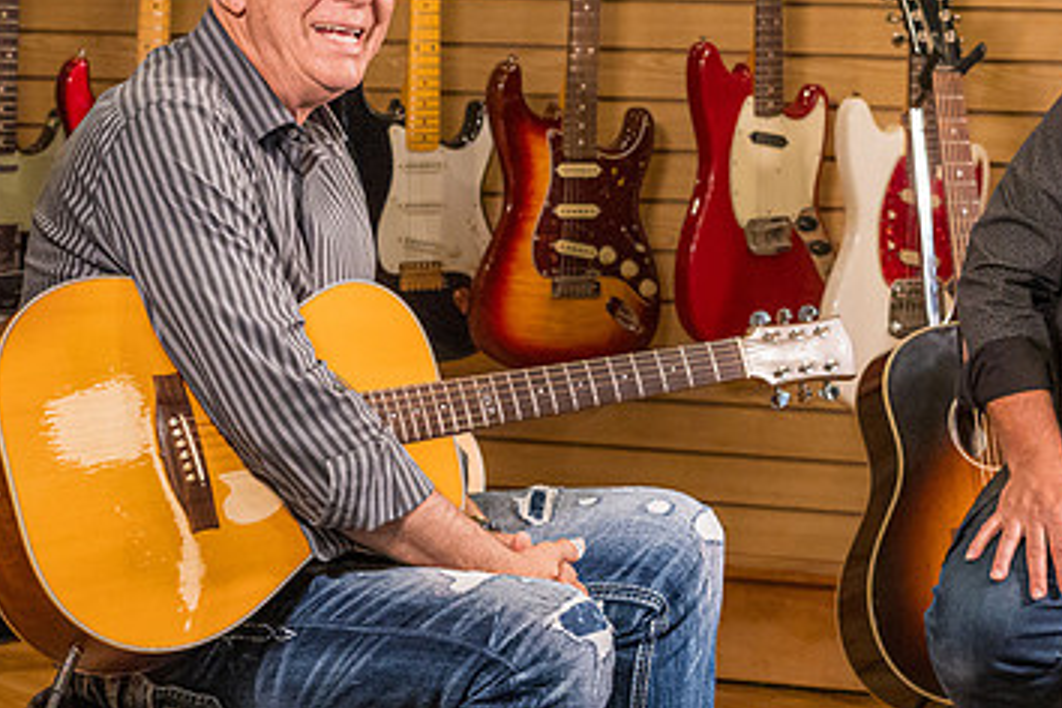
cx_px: 781
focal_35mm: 146
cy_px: 178
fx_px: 4307
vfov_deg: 9.4
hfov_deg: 14.0
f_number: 6.3
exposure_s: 1/200
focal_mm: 73
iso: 12800
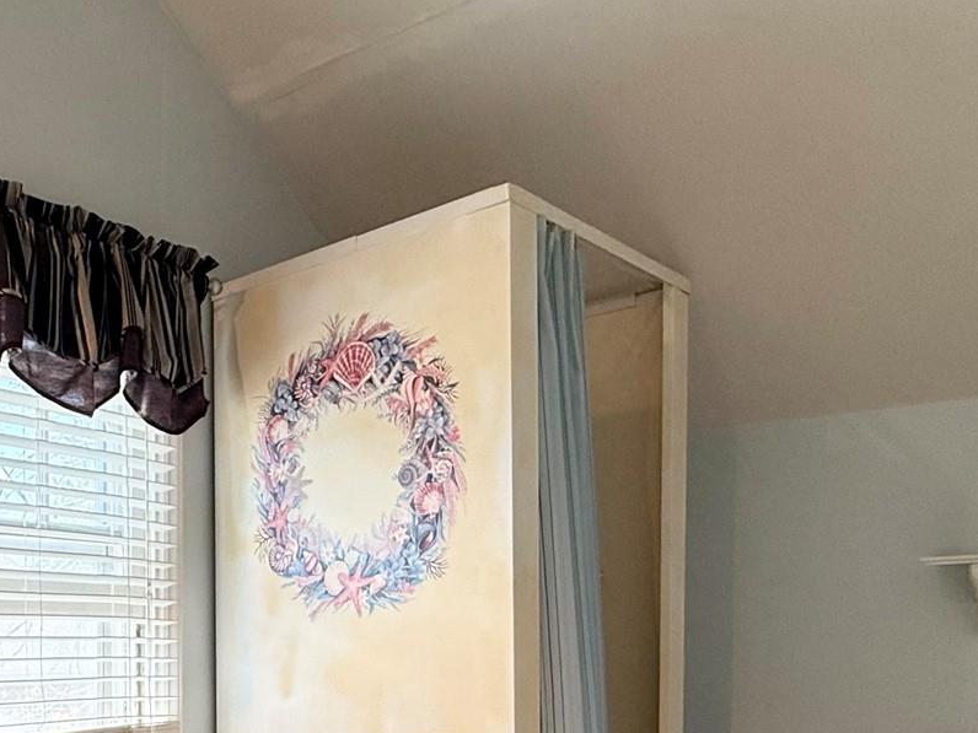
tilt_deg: -0.8
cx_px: 210
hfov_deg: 48.7
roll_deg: +0.5
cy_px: 645
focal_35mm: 36
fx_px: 1017
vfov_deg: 37.4
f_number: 2.2
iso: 64
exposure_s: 1/123
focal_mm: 2.22
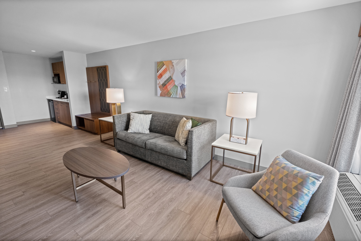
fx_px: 150
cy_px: 120
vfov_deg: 77.3
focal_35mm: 15
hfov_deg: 100.4
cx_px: 180
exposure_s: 1/6
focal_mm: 10
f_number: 11
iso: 500
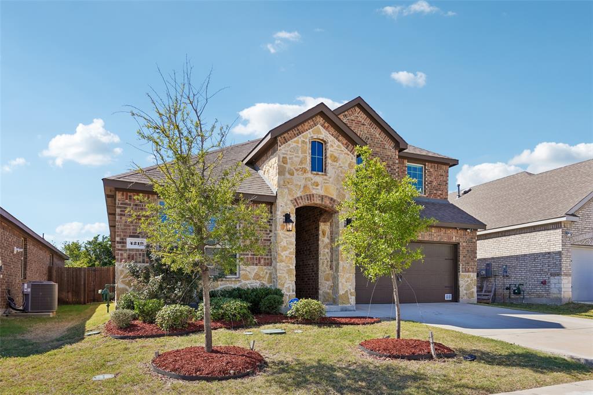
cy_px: 198
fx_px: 379
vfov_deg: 55.1
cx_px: 296
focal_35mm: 23
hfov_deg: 76.1
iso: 100
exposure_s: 1/200
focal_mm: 23
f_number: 8
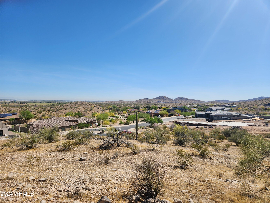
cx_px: 135
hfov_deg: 73.9
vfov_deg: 58.9
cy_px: 102
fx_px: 179
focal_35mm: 23
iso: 20
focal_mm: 5.4
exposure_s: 1/2246
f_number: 1.8
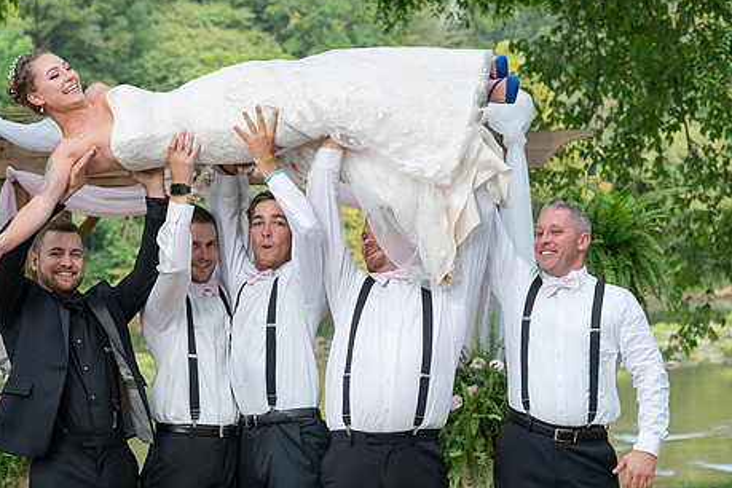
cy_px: 227
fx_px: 2135
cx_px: 313
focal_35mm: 105
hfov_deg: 19.4
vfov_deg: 13.0
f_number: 5.6
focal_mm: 80
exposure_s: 1/200
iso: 640
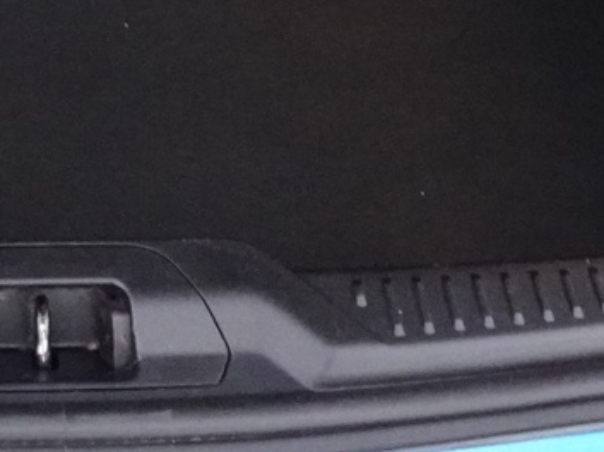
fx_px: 1708
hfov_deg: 19.5
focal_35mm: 98
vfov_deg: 13.4
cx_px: 21
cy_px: -389
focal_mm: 4.25
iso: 800
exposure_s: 1/8
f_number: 3.5
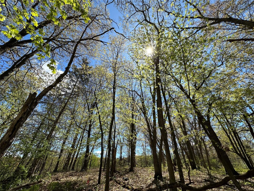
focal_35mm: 14
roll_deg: -2.0
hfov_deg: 102.1
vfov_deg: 85.7
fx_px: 103
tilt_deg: +35.0
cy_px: 96
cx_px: 127
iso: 40
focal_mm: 2.22
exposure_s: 1/1247
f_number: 2.2
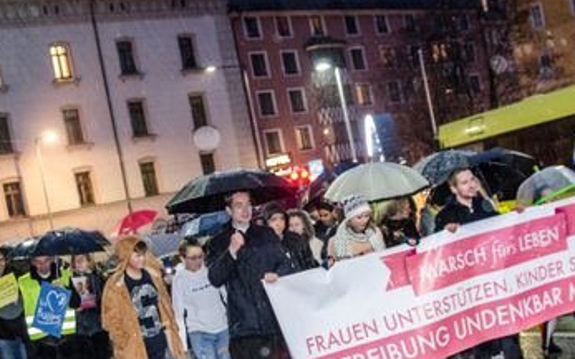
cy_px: 257
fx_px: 987
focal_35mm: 63
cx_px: 293
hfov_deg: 32.5
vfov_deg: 20.5
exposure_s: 1/60
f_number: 2.8
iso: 2500
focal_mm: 28
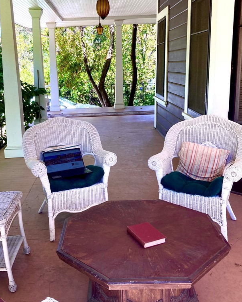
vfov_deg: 48.9
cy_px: 125
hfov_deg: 40.0
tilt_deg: -9.5
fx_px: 331
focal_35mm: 37
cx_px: 100
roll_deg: +0.7
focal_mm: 3.99
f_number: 1.8
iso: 25
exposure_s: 1/122
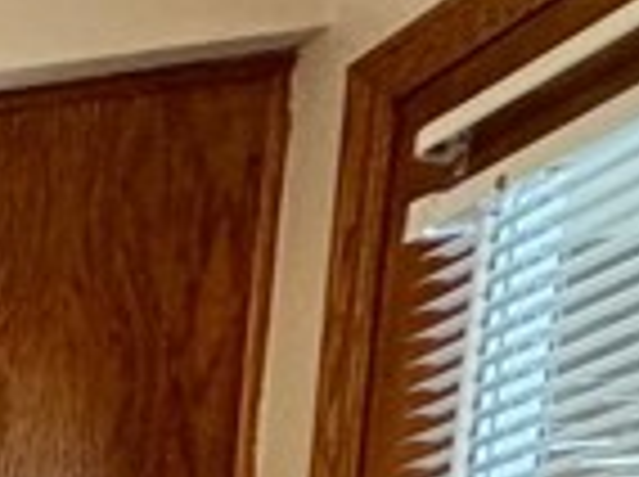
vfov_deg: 11.3
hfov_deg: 10.2
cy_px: 1246
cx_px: -1485
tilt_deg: -7.4
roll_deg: +0.8
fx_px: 1861
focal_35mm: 101
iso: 400
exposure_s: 1/60
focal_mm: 2.22
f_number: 2.2
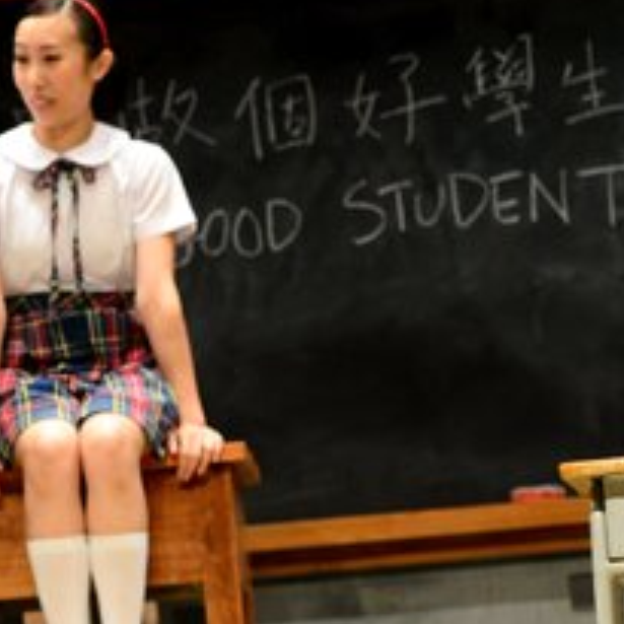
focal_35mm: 232
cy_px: 499
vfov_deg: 7.5
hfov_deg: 7.4
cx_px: -423
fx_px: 4732
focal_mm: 70
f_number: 2.8
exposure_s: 1/200
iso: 1000
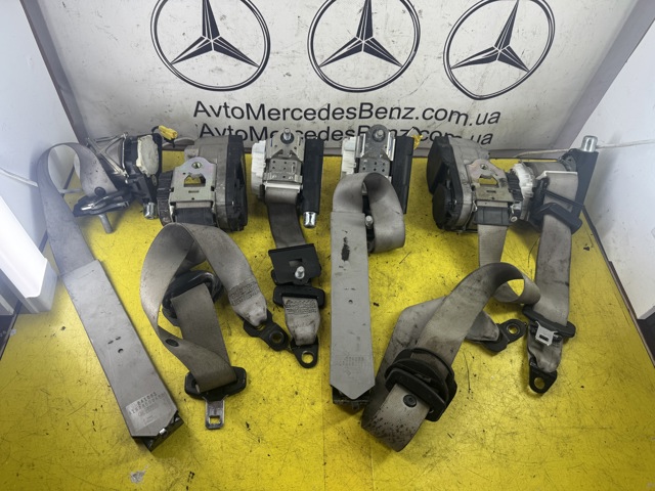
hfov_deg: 71.6
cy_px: 246
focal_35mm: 24
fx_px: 454
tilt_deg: -51.9
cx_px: 328
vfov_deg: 56.8
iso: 80
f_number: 1.78
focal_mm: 6.76
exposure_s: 1/407
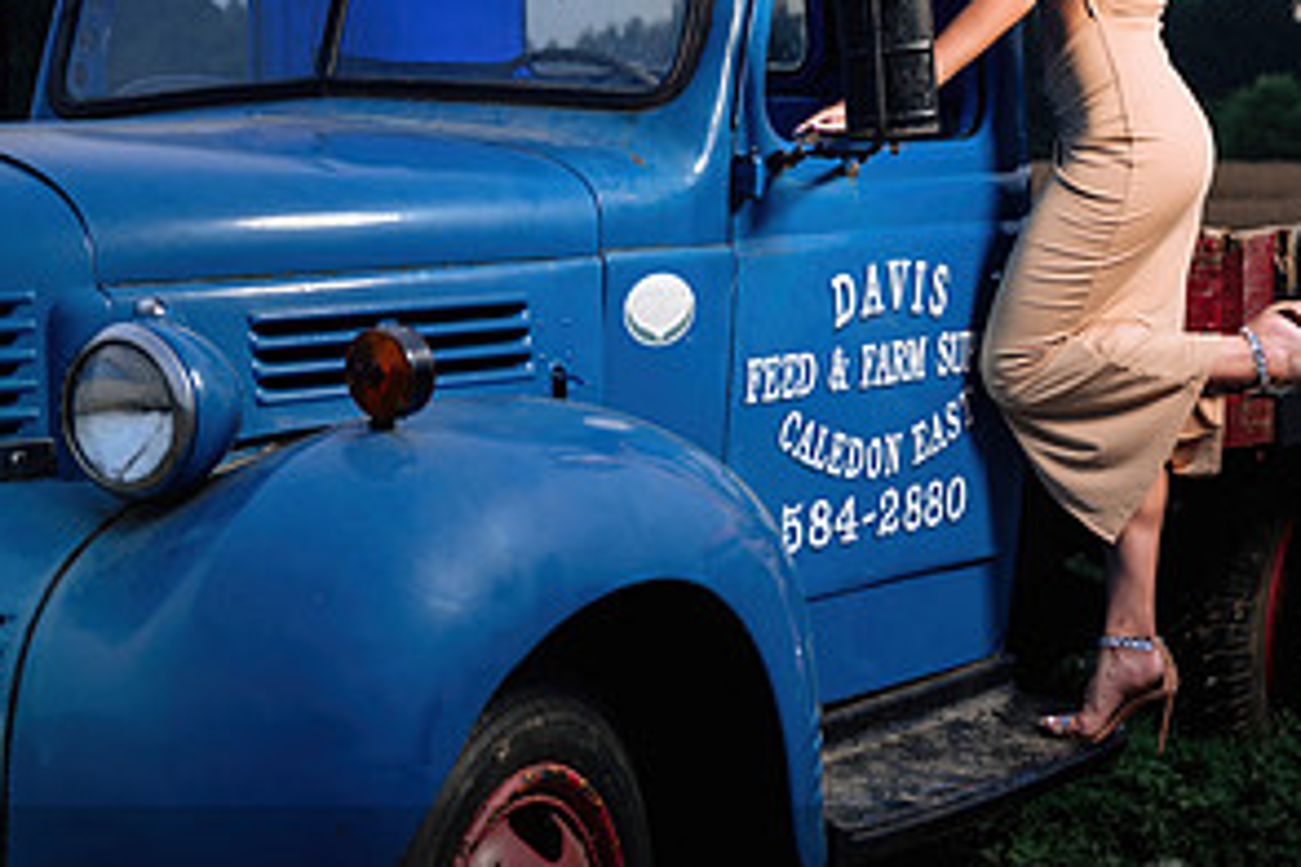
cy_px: 368
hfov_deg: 23.4
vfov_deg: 15.7
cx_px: 612
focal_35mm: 87
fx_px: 3144
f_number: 3.2
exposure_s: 1/50
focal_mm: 40
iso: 64
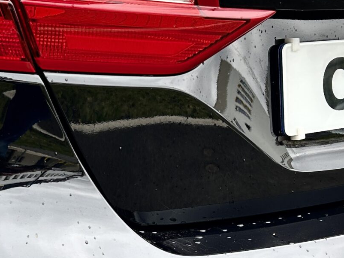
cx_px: 122
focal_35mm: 83
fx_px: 825
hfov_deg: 23.5
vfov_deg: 17.6
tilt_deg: -18.1
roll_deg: -1.6
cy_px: 201
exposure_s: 1/189
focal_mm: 5.7
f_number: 1.5
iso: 40
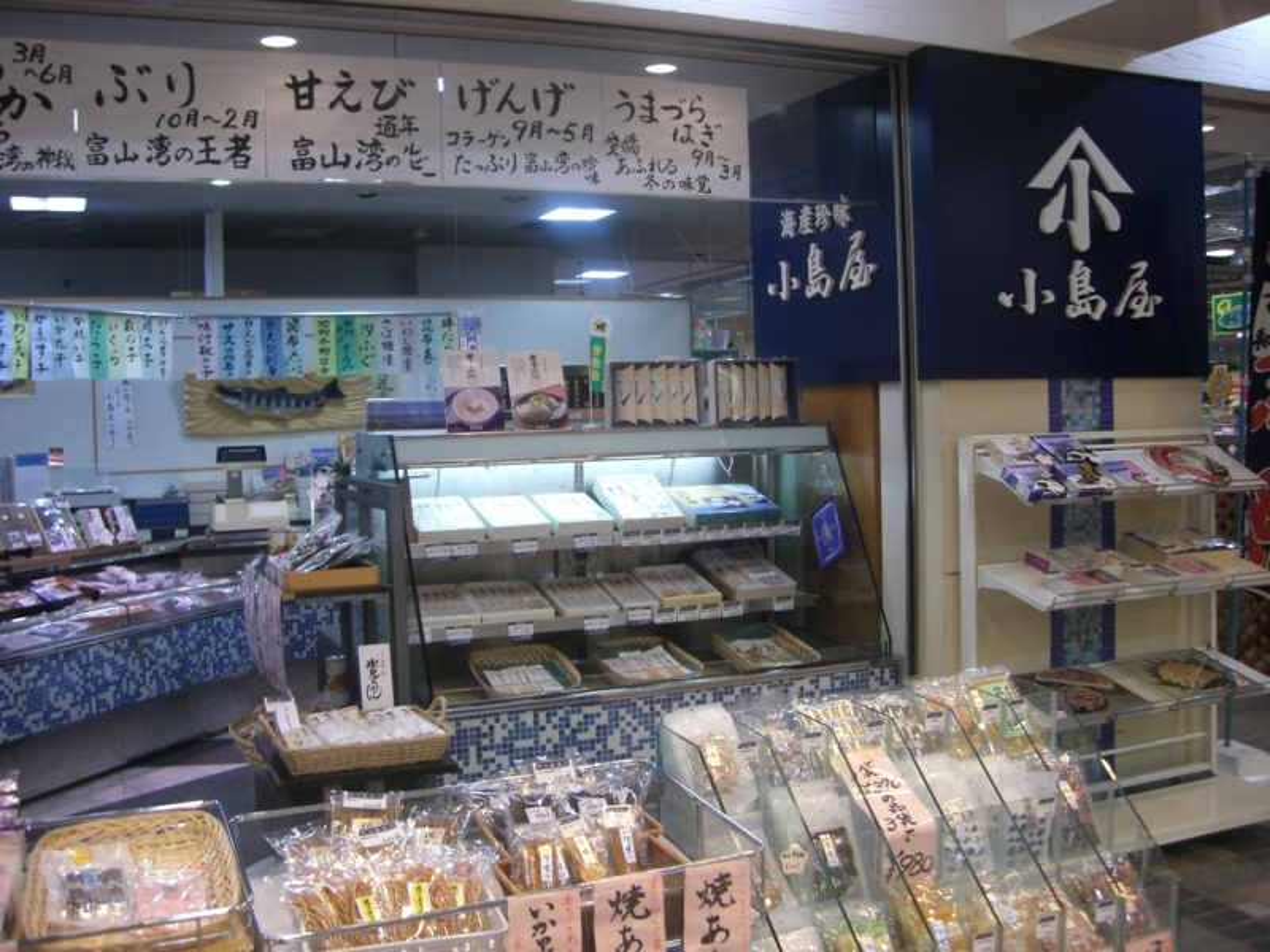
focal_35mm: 38
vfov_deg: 37.7
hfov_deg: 49.0
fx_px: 1394
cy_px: 476
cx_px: 635
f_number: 2.7
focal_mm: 6.2
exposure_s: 1/40
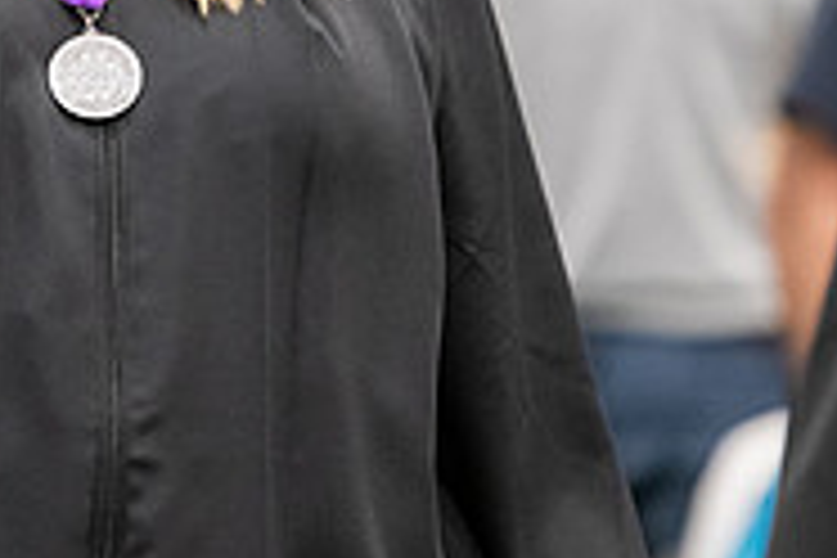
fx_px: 11996
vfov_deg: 2.7
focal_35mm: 516
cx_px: -14
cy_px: -209
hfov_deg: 4.0
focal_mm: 165
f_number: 3.2
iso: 3200
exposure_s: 1/200
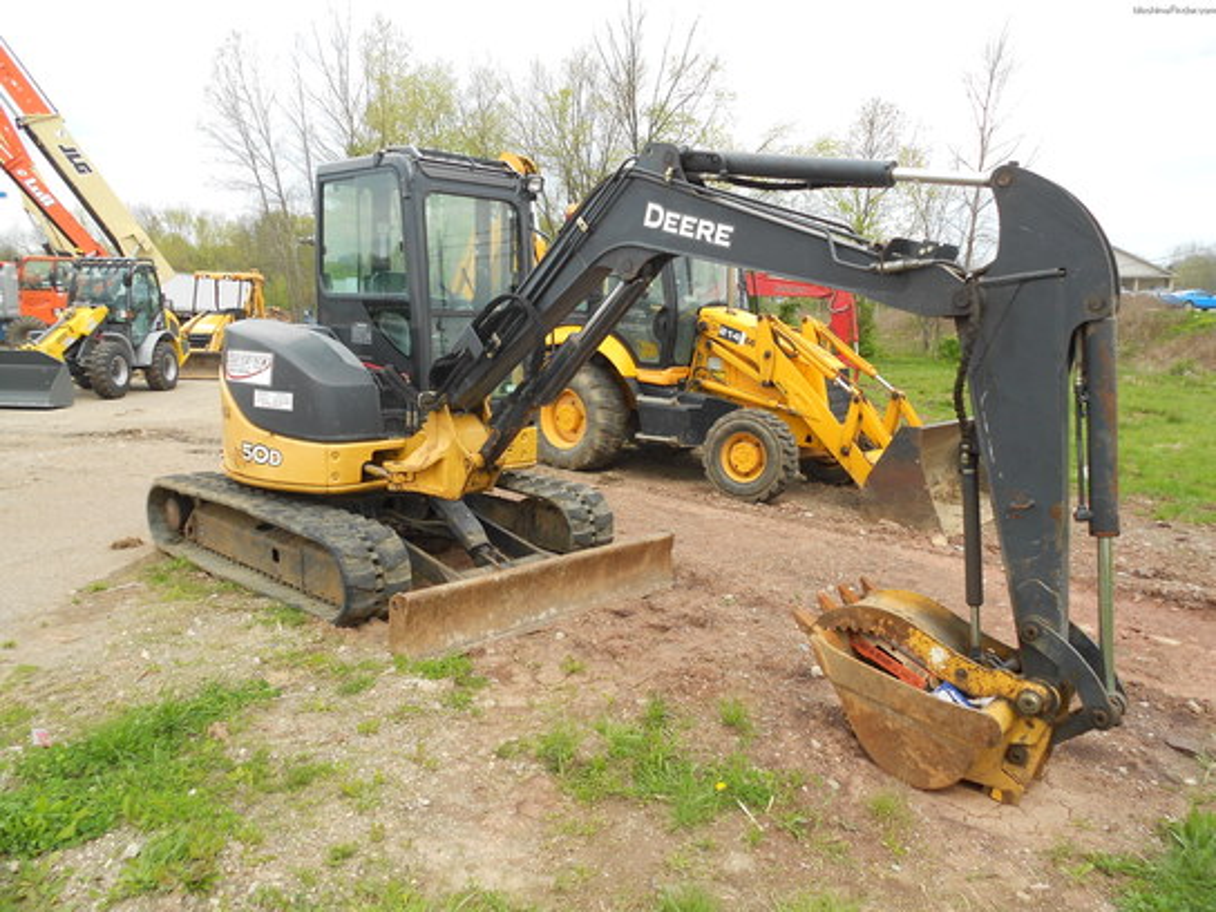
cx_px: 608
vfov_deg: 53.1
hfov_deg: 67.3
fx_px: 913
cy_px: 456
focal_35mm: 26
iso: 80
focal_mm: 4.6
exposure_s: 1/320
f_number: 3.2
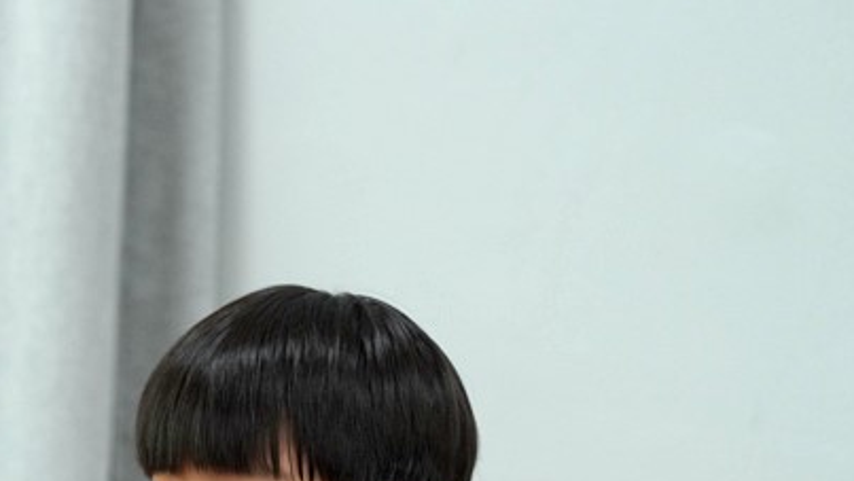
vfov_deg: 2.6
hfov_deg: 4.6
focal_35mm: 468
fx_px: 10601
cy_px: 602
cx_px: -51
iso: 2500
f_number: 4
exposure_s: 1/250
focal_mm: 200
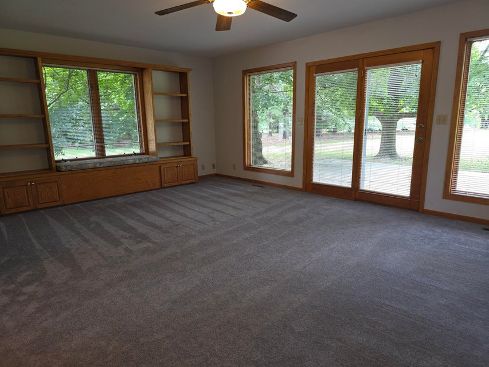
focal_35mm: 23
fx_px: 325
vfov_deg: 58.9
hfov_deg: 73.9
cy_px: 184
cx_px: 244
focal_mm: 6.3
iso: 125
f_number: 1.7
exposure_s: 1/60
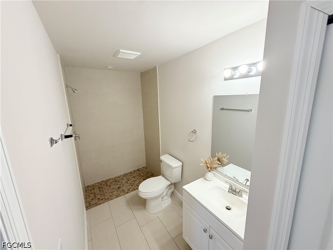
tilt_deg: -11.5
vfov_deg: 85.7
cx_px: 166
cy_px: 125
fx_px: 135
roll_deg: +1.8
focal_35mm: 14
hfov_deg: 102.1
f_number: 2.2
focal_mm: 2.22
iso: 100
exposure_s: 1/40
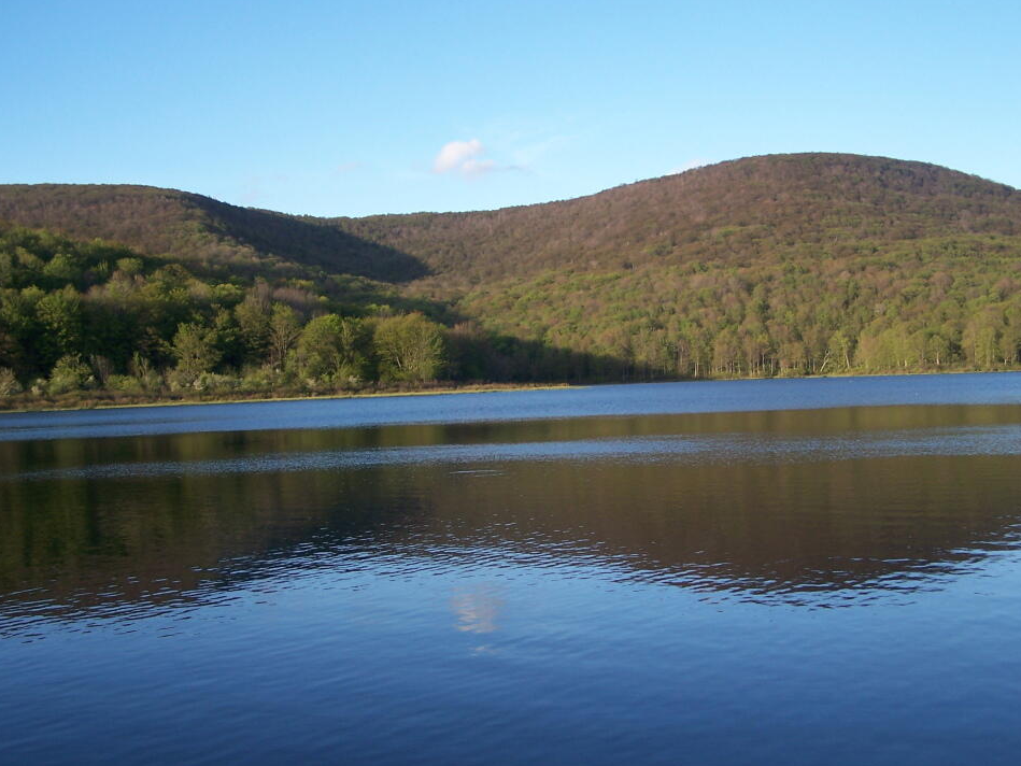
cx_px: 527
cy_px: 400
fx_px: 1209
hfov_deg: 45.8
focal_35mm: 41
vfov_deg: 35.1
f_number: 2.8
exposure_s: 1/400
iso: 80
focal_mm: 6.3
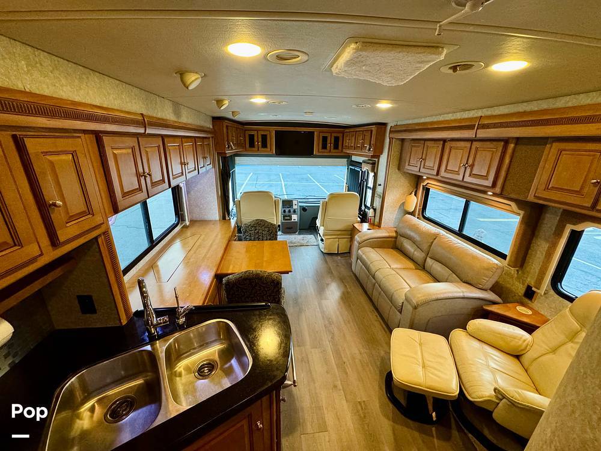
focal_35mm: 14
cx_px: 300
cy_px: 226
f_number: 2.2
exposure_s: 1/60
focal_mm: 2.22
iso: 640
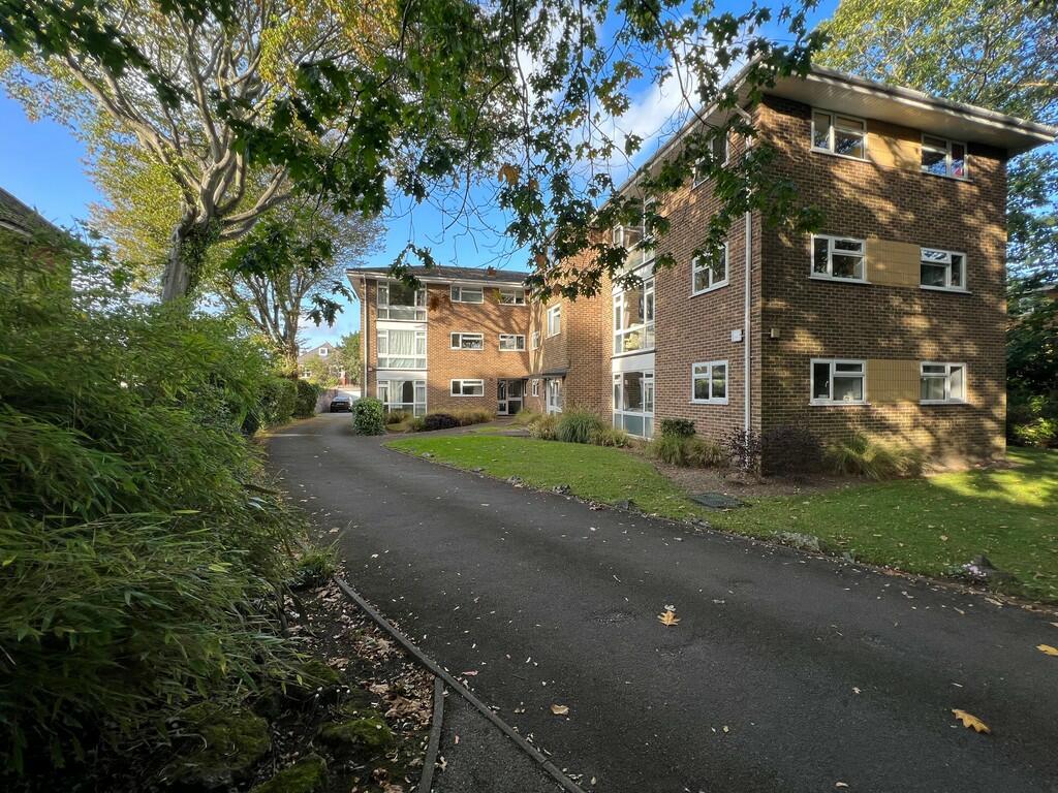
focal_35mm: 13
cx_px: 529
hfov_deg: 106.2
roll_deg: -0.1
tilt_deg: -0.6
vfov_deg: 89.9
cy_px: 396
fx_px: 397
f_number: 1.8
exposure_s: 1/192
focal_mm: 1.57
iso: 32
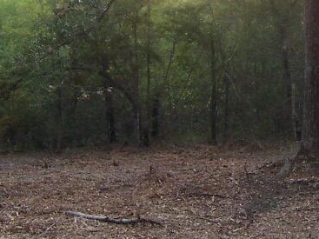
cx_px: 367
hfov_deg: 17.5
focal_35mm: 108
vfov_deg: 13.4
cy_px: -29
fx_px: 995
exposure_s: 1/60
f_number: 2.8
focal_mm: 5.5
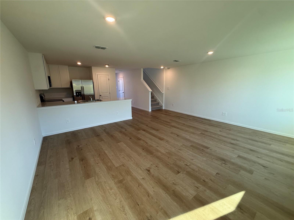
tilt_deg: -11.3
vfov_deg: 85.7
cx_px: 147
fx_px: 119
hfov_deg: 102.1
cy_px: 110
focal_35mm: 14
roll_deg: +0.6
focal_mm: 2.22
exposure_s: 1/120
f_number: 2.2
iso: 100
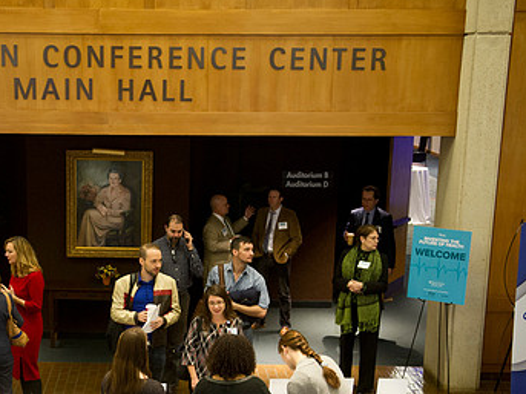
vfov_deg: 22.4
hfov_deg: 29.4
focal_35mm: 65
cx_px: 144
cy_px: 273
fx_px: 987
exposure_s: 1/60
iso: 2500
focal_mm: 40
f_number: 2.8
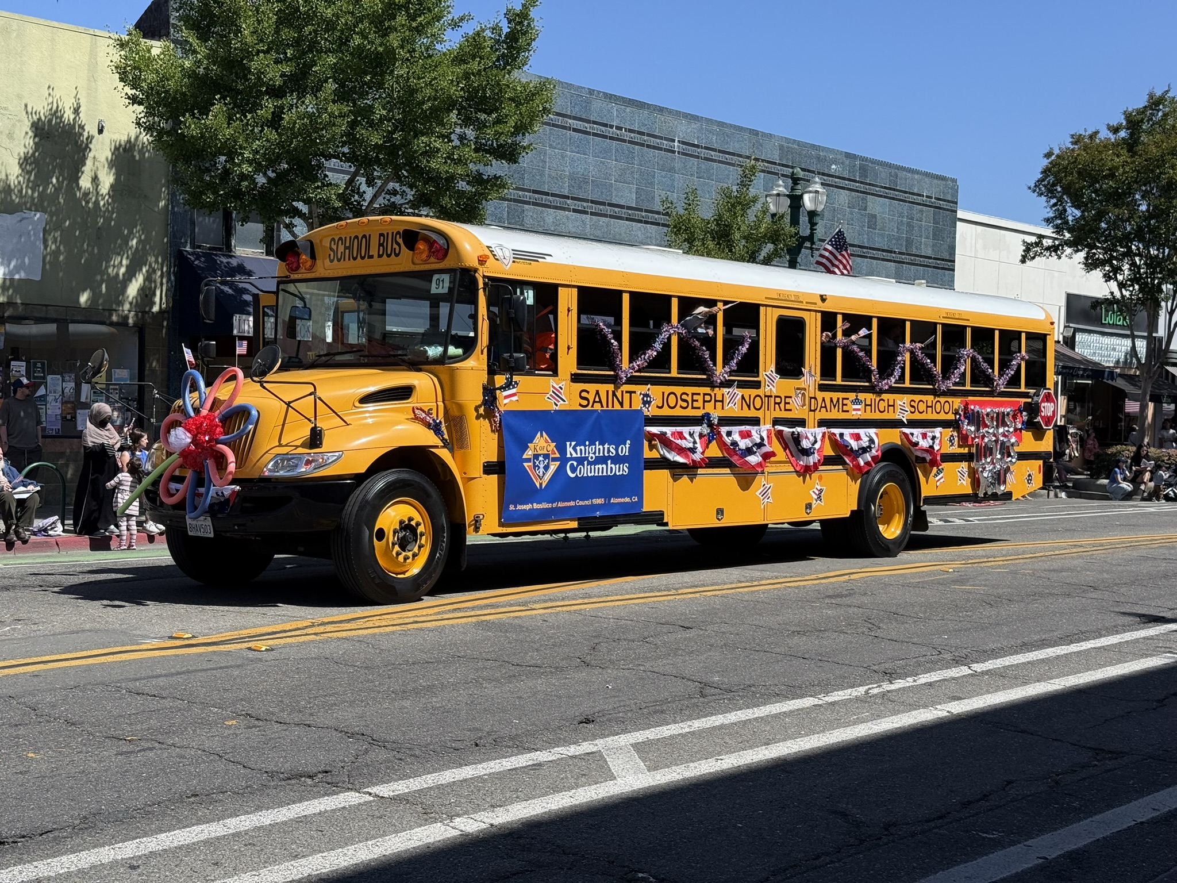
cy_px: 442
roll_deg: -1.8
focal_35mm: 48
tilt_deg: -2.2
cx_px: 588
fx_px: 1632
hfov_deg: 39.7
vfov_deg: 30.3
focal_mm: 6.76
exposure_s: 1/4098
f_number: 1.78
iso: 64
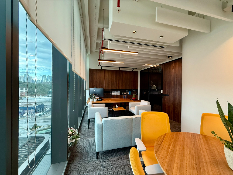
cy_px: 88
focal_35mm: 14
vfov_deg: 85.7
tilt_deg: -0.1
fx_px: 94
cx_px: 116
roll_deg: -0.4
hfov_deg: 102.1
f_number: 2.2
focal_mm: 2.22
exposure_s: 1/100
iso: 250
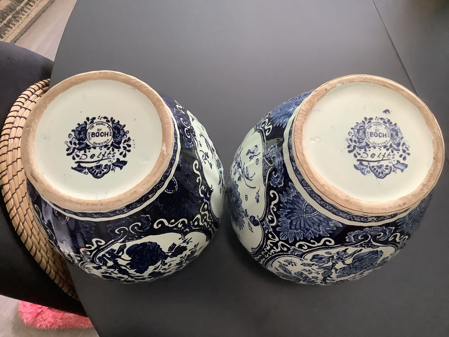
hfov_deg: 58.4
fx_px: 402
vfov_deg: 45.4
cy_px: 168
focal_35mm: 31
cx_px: 224
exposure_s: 1/60
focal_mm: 3.3
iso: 250
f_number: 2.4
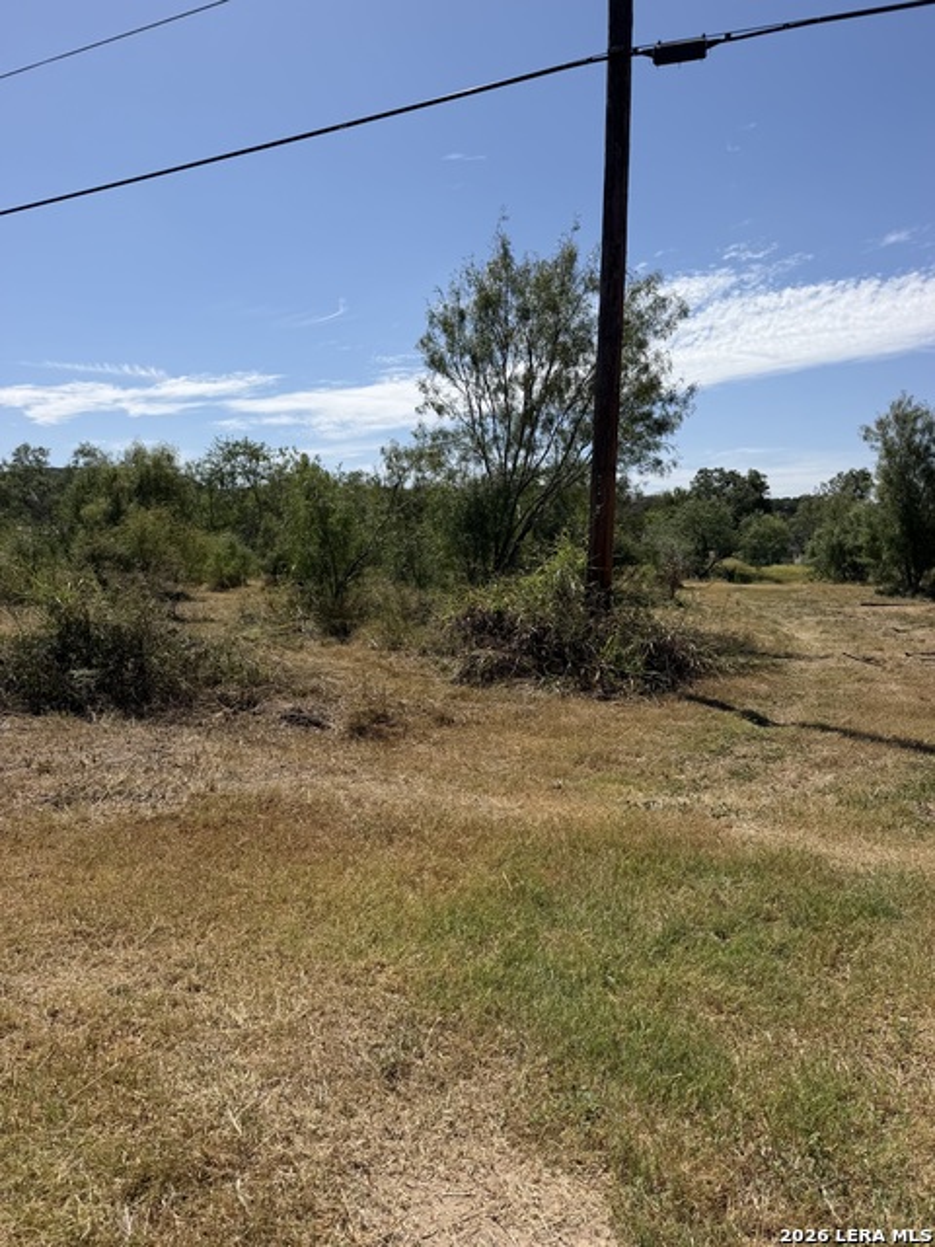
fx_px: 864
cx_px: 468
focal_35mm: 24
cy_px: 624
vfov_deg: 71.6
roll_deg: -1.0
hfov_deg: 56.8
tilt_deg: -4.5
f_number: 1.78
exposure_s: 1/6711
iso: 80
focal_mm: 6.76
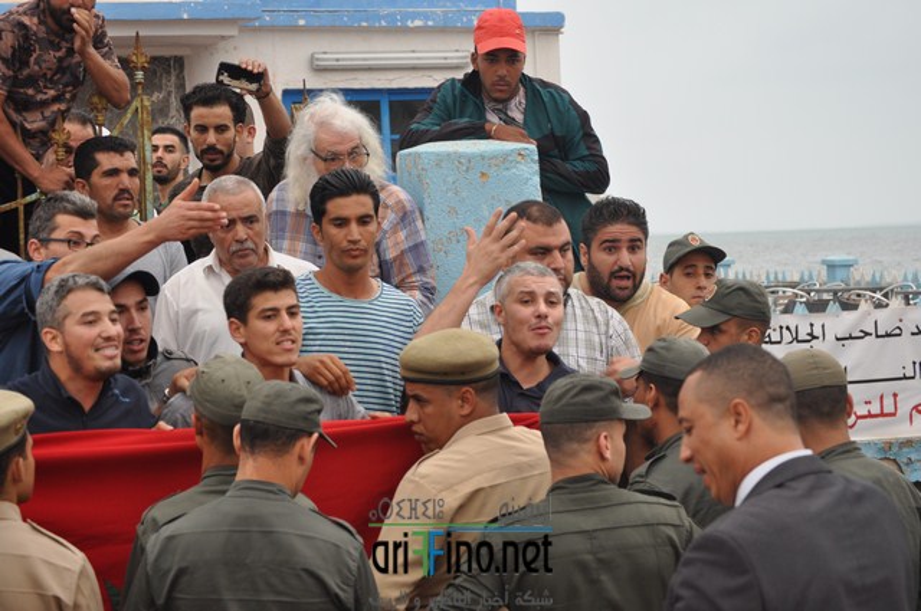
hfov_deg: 24.6
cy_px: 306
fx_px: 2108
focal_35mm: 82
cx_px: 460
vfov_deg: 16.5
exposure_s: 1/125
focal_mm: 55
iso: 360
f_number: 5.6
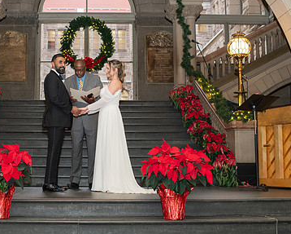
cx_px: 89
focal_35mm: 57
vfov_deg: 26.7
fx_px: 491
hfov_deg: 32.6
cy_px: 97
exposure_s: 1/200
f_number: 3.5
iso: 1000
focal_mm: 35
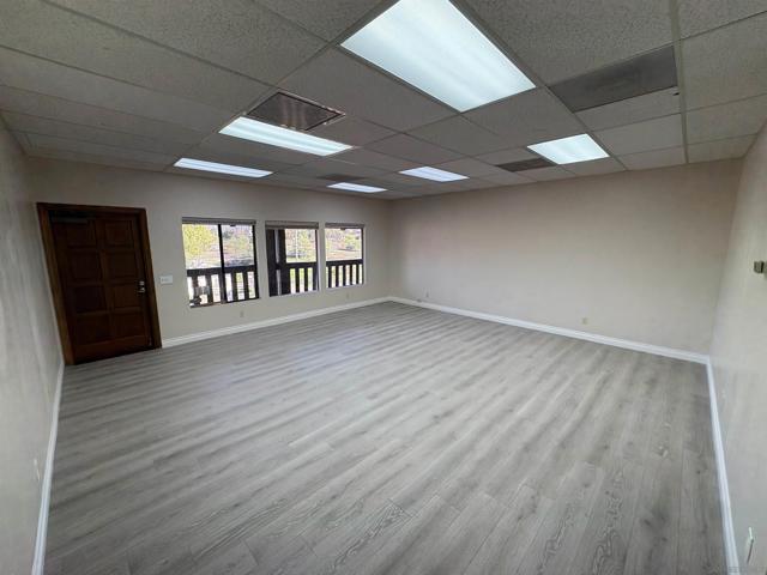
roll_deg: +0.3
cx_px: 384
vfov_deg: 85.7
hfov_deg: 102.1
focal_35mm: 14
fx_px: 310
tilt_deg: -8.9
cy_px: 288
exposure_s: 1/130
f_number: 2.2
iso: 80
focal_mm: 2.22
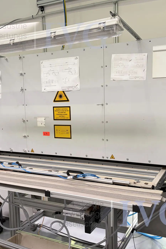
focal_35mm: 37
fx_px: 256
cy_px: 124
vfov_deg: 51.9
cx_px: 83
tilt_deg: -5.9
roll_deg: +2.1
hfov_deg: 35.9
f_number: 1.6
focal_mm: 5.96
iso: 250
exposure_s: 1/50
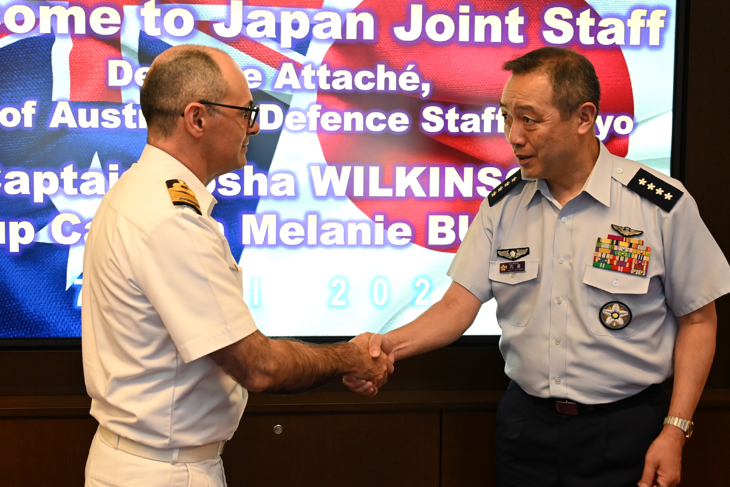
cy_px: 248
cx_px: 380
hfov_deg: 53.1
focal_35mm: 36
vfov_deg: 36.9
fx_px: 730
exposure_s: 1/160
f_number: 4
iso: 2500
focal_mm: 34
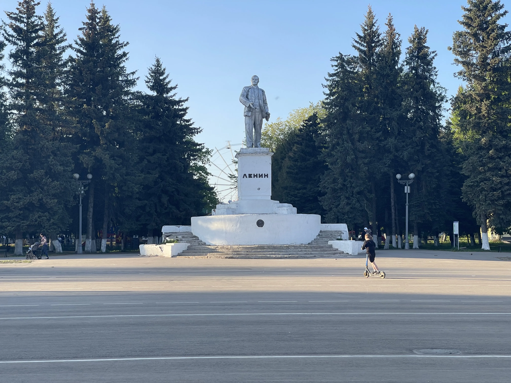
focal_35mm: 64
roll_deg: +1.1
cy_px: 192
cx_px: 256
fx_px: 945
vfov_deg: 22.9
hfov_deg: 30.3
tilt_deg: +2.5
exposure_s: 1/361
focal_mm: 7.5
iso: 20
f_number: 2.2
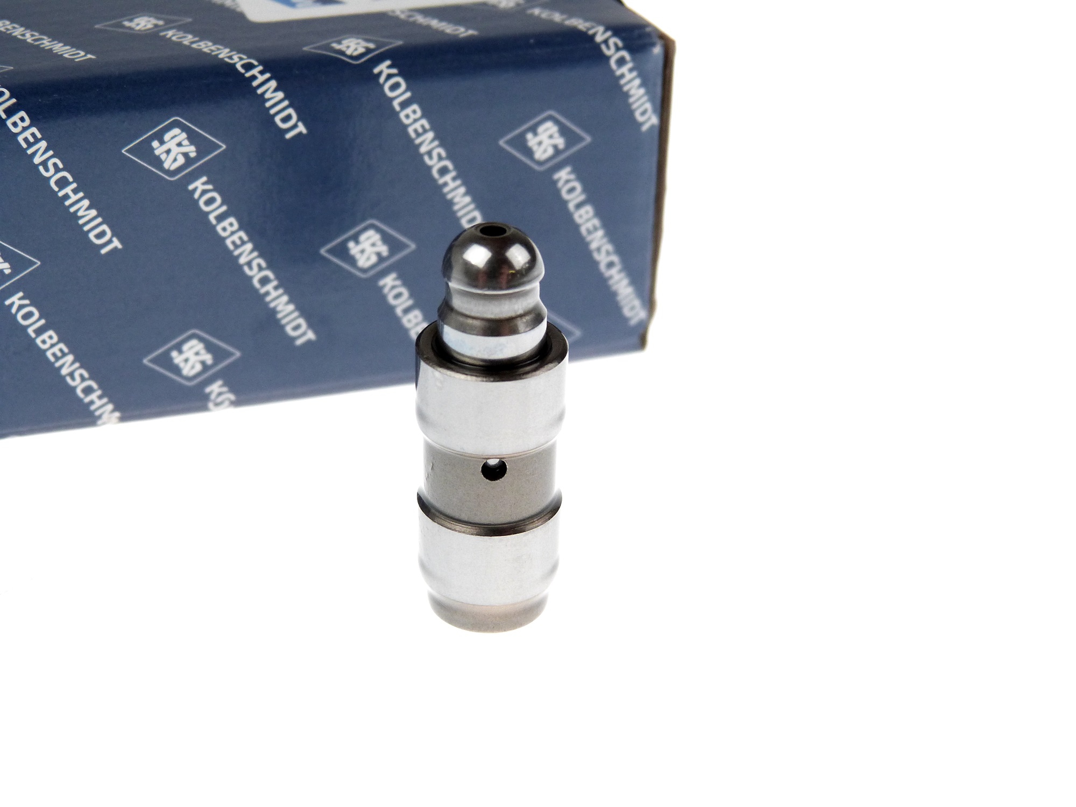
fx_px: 1647
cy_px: 404
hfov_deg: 36.2
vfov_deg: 27.5
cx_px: 538
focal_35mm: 53
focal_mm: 9.4
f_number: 3.2
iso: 250
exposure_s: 1/250
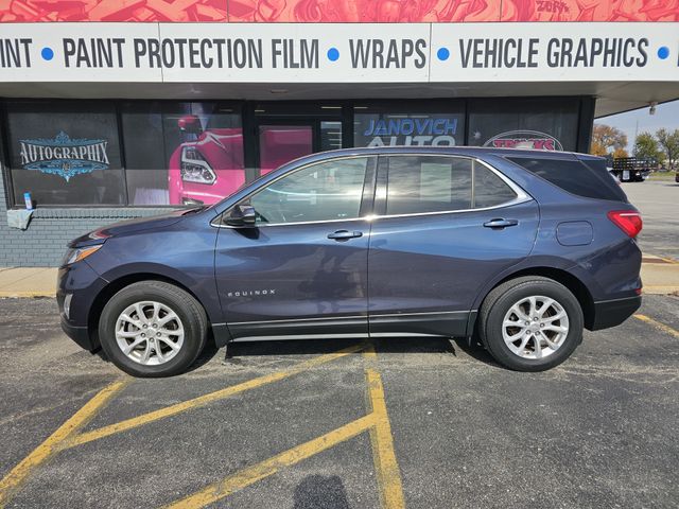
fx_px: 451
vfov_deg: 58.9
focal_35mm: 23
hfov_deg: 73.9
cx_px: 340
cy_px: 254
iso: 10
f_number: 1.7
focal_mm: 6.3
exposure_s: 1/1076
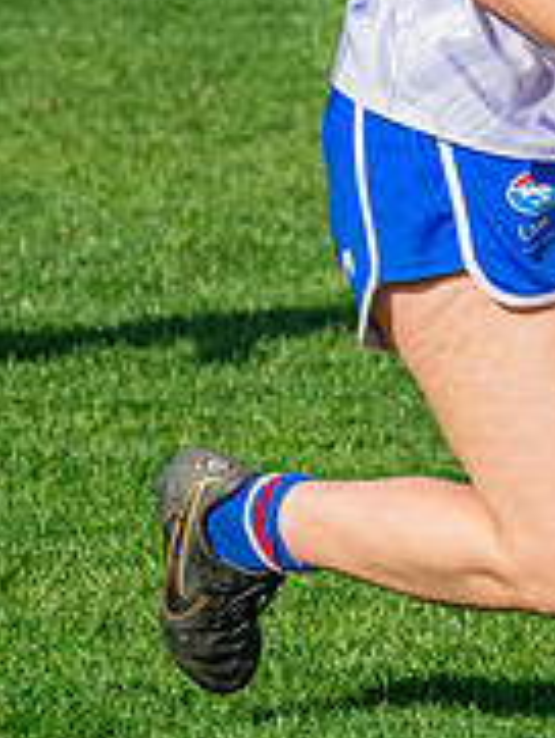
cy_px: -203
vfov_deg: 3.0
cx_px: 754
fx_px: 14242
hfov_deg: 2.2
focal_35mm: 667
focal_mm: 170
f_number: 10
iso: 800
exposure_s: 1/1250
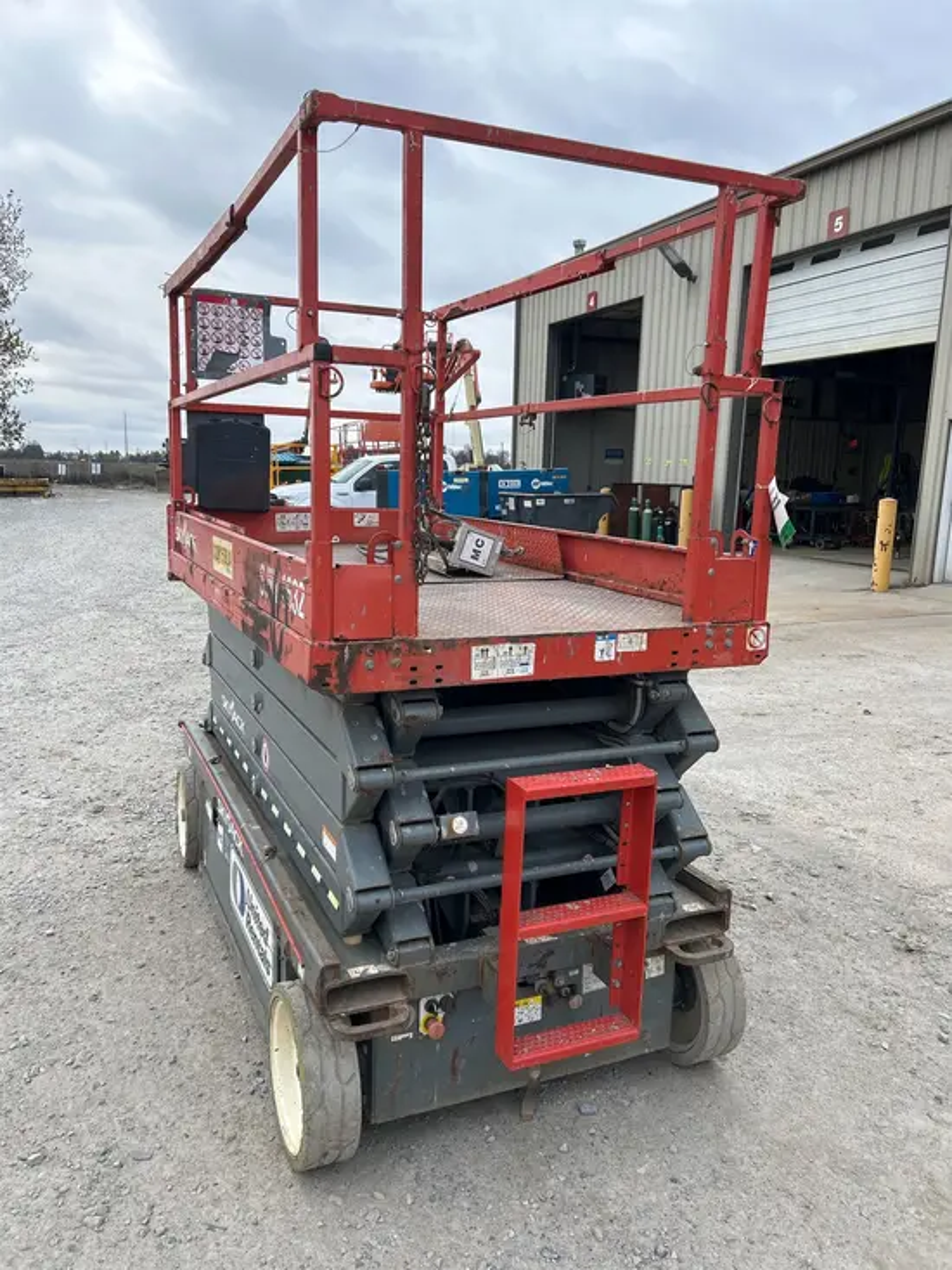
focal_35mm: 26
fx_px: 953
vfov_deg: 67.3
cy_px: 635
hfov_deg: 53.1
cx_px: 476
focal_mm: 5.7
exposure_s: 1/718
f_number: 1.5
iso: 50
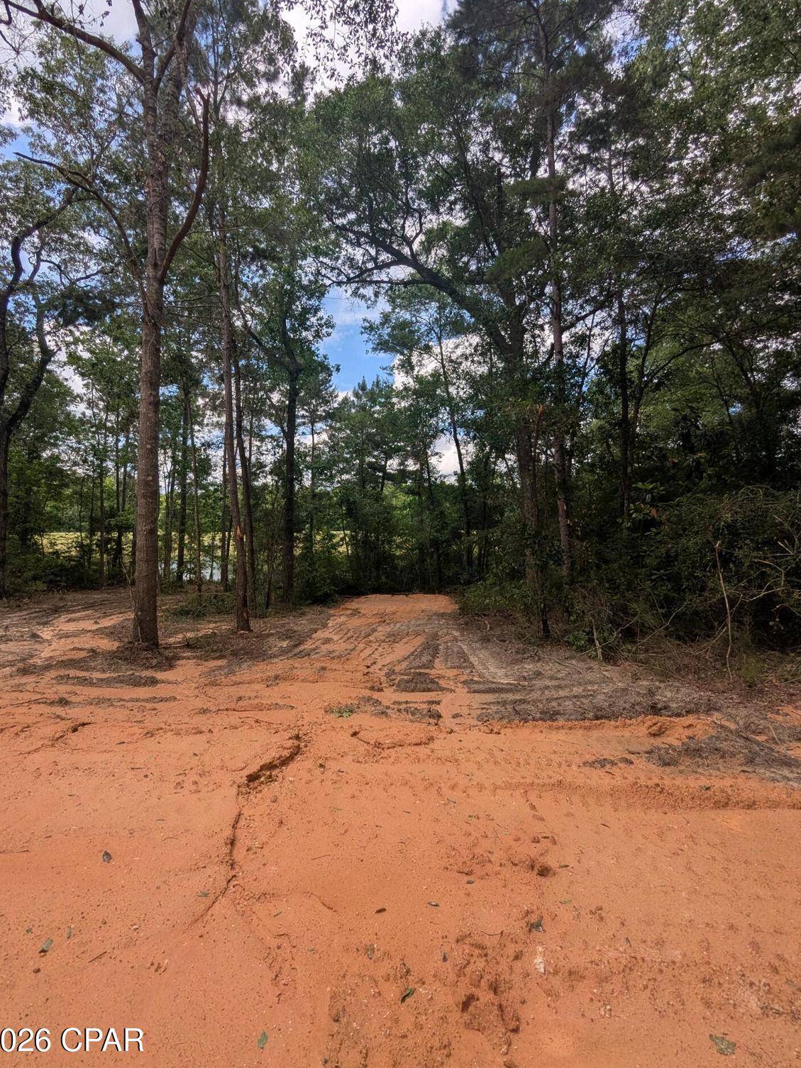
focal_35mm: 17
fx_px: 525
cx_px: 381
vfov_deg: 91.0
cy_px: 524
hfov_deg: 74.7
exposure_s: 1/1453
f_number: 2.2
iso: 45
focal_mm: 2.35
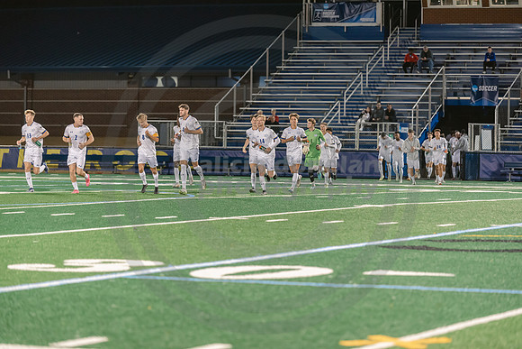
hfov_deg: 13.7
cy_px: 174
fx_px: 2175
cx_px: 261
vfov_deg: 9.2
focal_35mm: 150
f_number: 2.8
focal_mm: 150
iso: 2500
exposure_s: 1/400
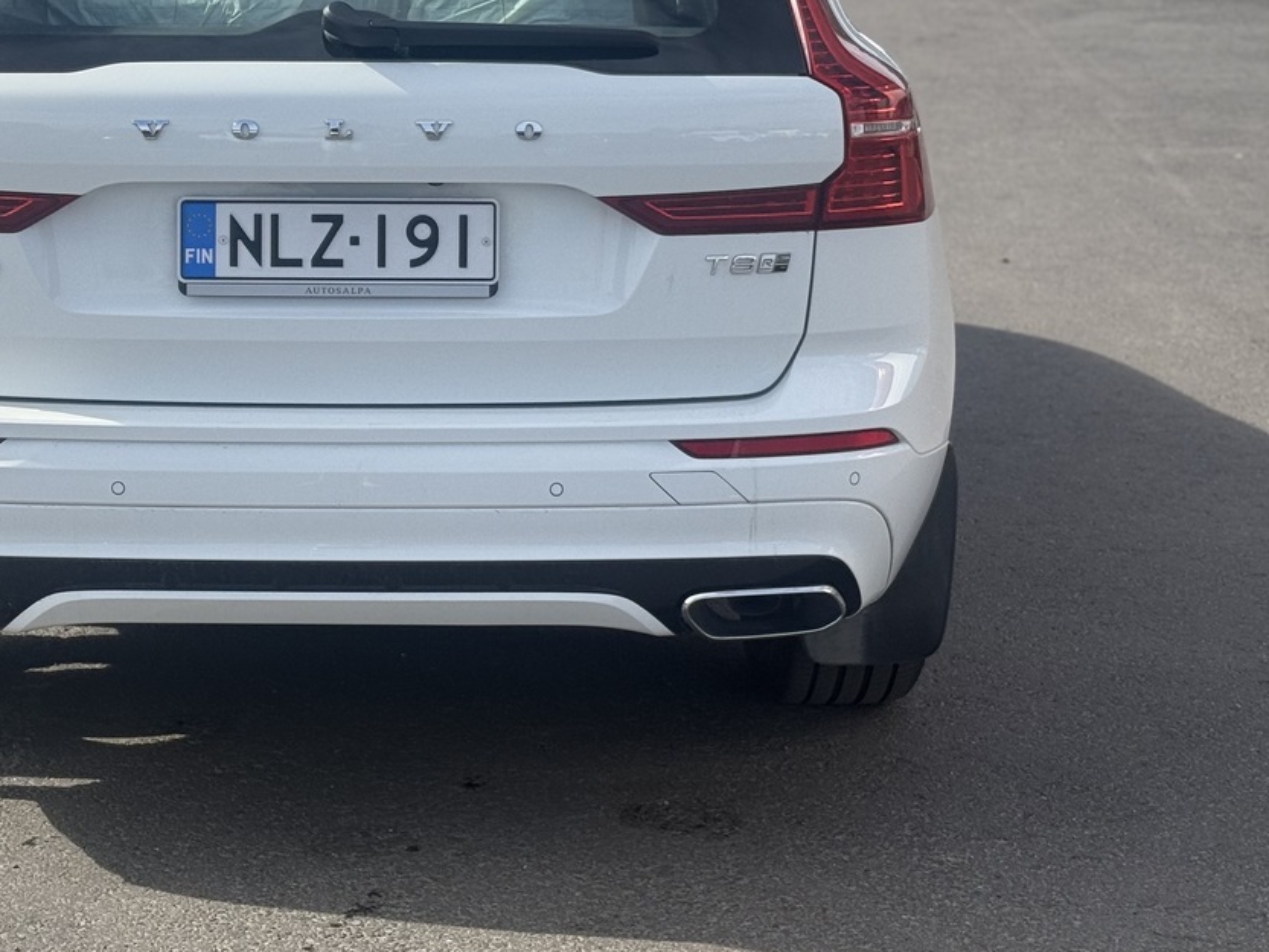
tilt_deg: -10.1
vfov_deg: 17.7
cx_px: 343
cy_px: 283
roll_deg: -1.9
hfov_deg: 23.4
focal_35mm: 83
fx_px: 3043
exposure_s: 1/3226
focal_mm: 6.76
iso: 64
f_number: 1.78
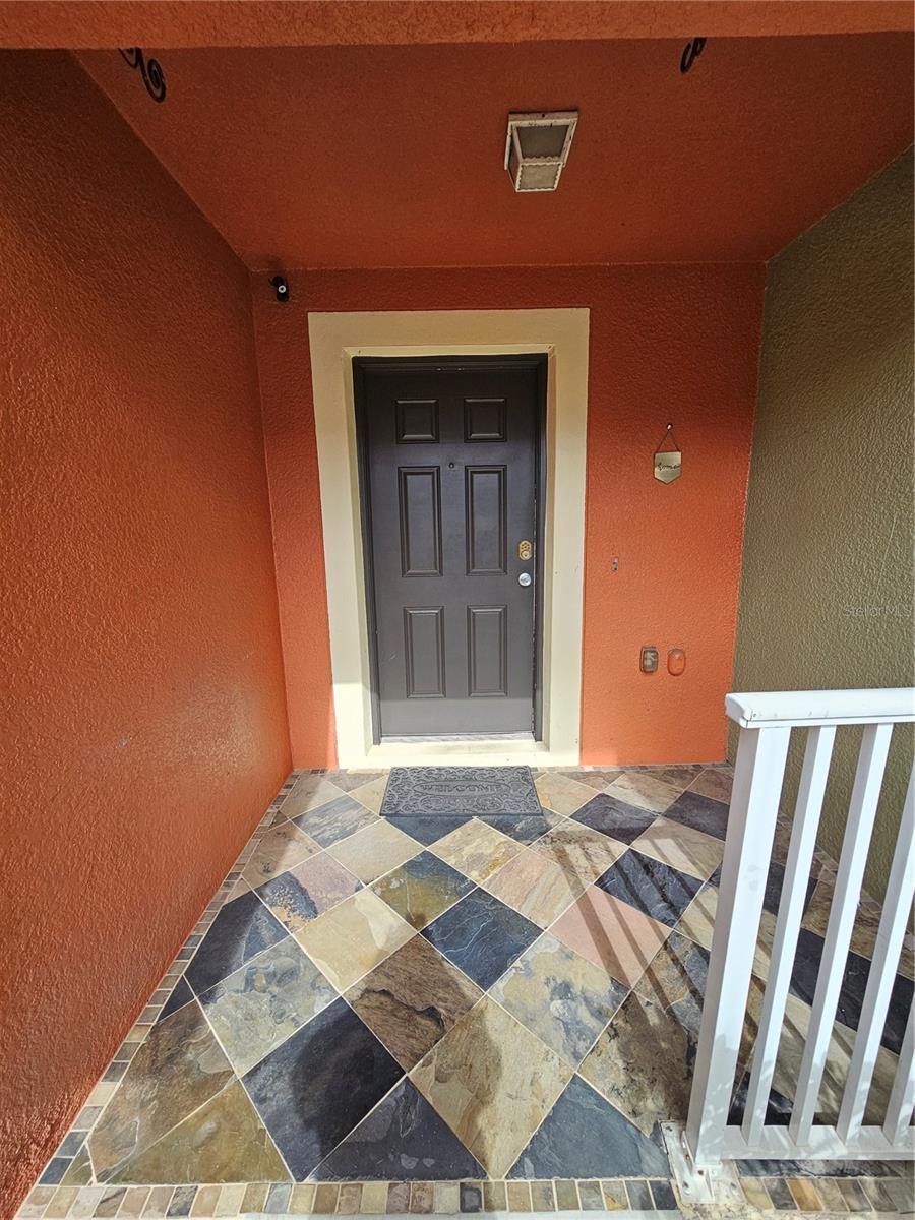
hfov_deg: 89.9
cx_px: 458
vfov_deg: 106.2
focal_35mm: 13
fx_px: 458
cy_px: 610
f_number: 2.2
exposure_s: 1/717
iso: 64
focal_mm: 2.2
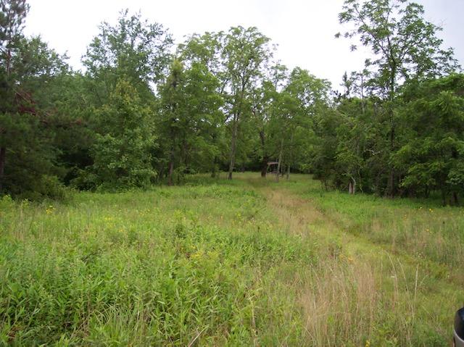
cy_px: 174
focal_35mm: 38
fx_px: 509
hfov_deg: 49.0
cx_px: 232
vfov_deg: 37.7
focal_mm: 8
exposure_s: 1/500
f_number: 2.8
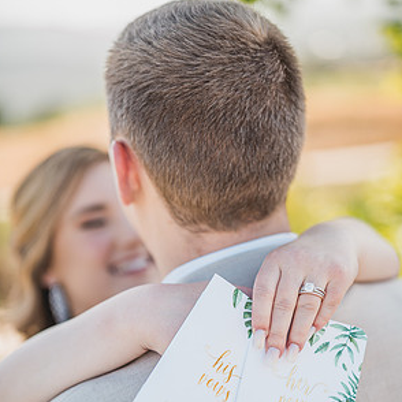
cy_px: 276
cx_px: 201
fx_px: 854
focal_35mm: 65
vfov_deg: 26.3
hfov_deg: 26.5
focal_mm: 50
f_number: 1.4
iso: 125
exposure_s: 1/1250
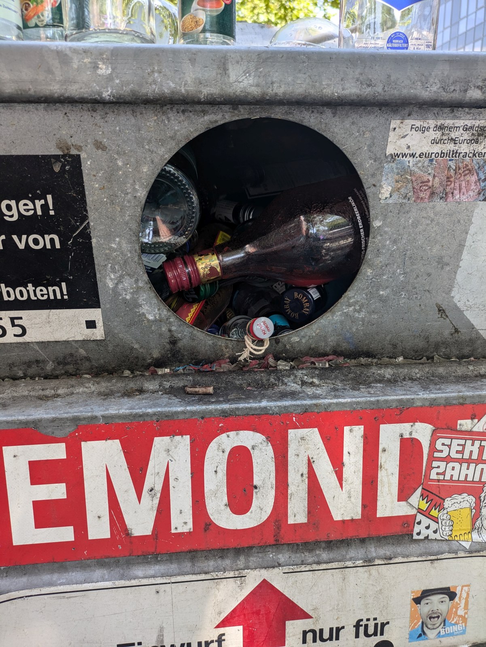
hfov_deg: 54.9
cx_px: 243
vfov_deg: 69.4
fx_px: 468
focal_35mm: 25
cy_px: 324
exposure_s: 1/133
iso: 41
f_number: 1.89
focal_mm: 5.43
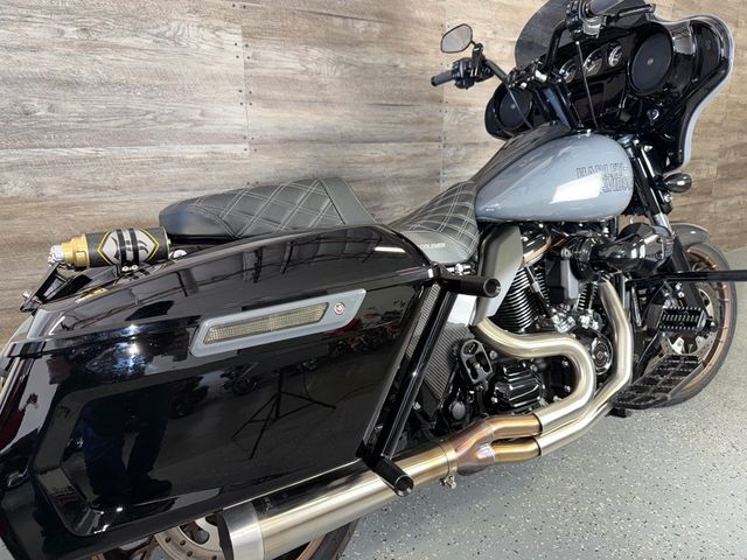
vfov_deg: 56.8
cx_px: 374
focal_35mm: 24
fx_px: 518
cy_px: 280
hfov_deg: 71.6
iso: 80
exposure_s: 1/15
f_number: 1.78
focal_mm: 6.76
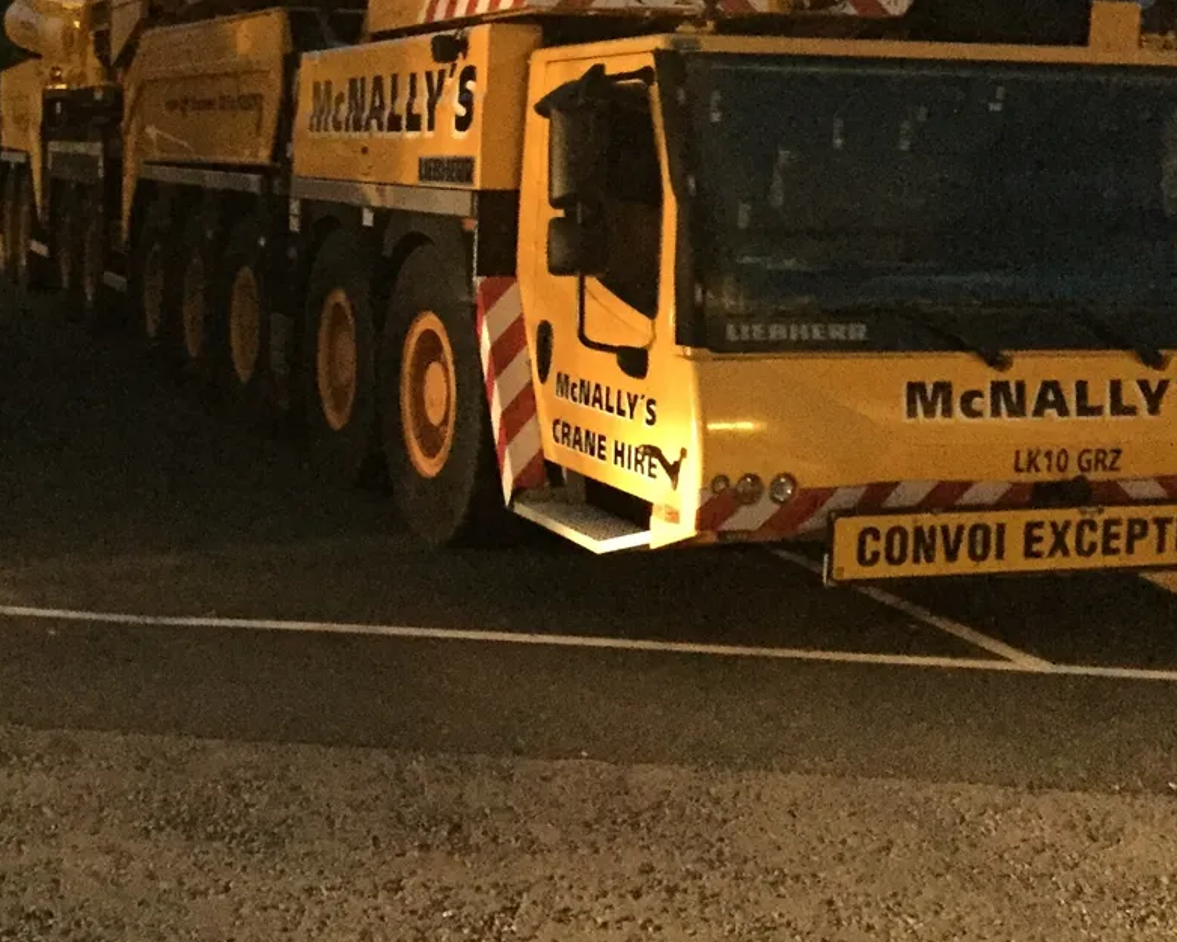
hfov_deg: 32.0
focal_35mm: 58
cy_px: 157
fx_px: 2021
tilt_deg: -0.3
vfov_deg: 25.7
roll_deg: -2.4
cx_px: 339
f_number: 2.2
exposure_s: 1/17
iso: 1600
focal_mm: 4.15
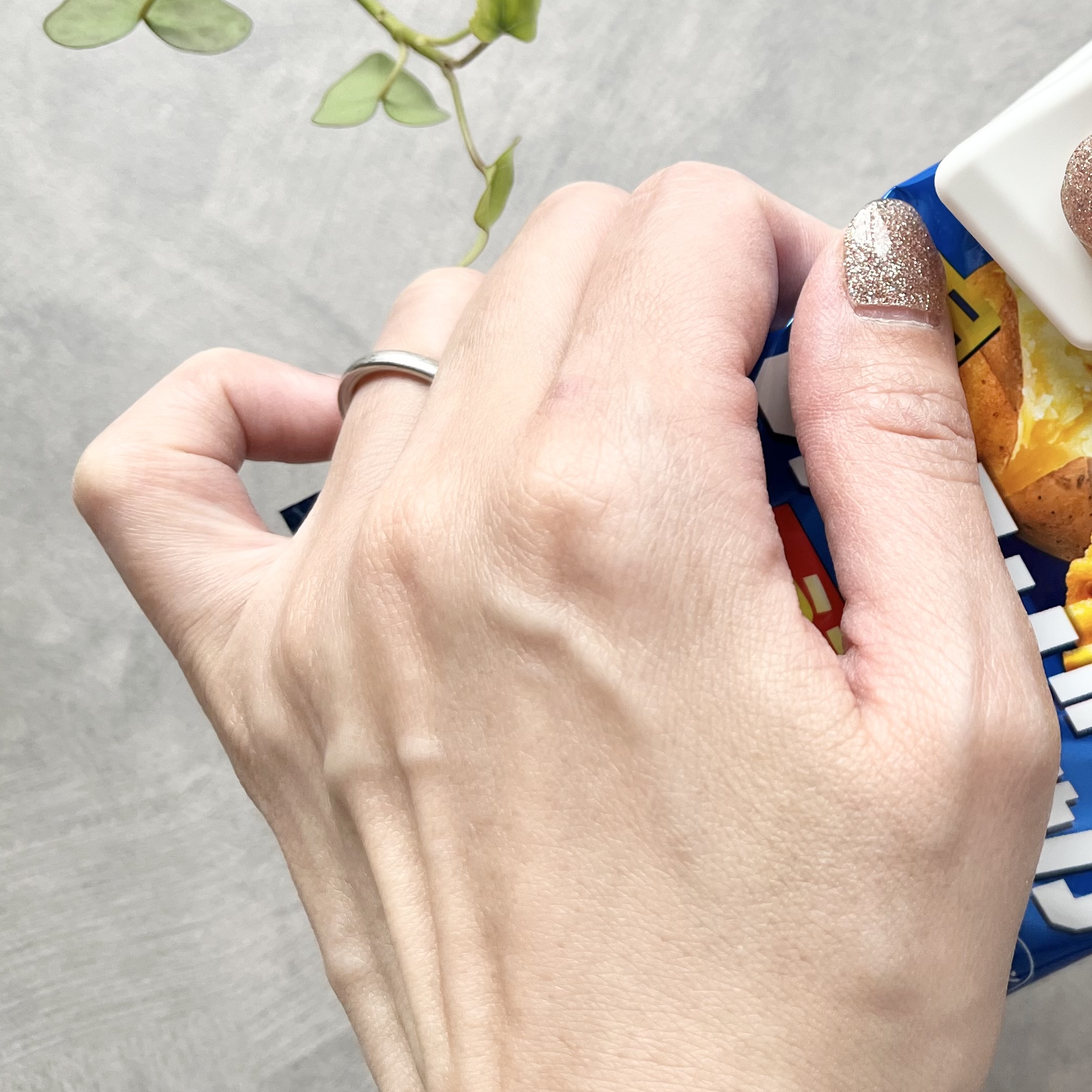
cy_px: 322
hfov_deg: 35.7
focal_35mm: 44
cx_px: 1016
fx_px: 1570
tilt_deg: -86.2
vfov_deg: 37.7
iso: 40
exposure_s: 1/279
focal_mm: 5.1
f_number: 1.6
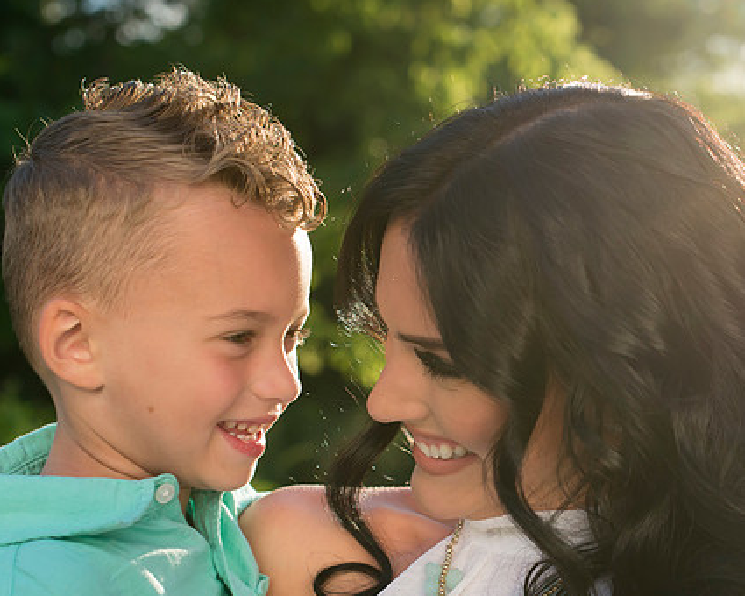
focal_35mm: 79
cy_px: 382
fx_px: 1742
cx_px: 594
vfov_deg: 19.4
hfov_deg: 23.8
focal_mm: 50
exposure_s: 1/3200
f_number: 4.5
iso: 800
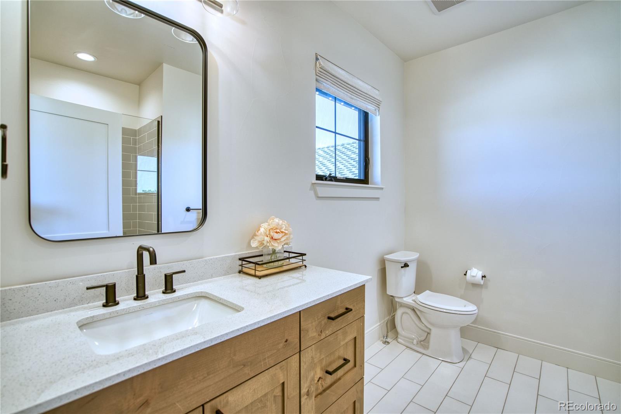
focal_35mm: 16
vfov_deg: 73.7
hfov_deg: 96.8
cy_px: 207
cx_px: 310
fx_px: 276
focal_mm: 16
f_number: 4
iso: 500
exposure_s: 1/125
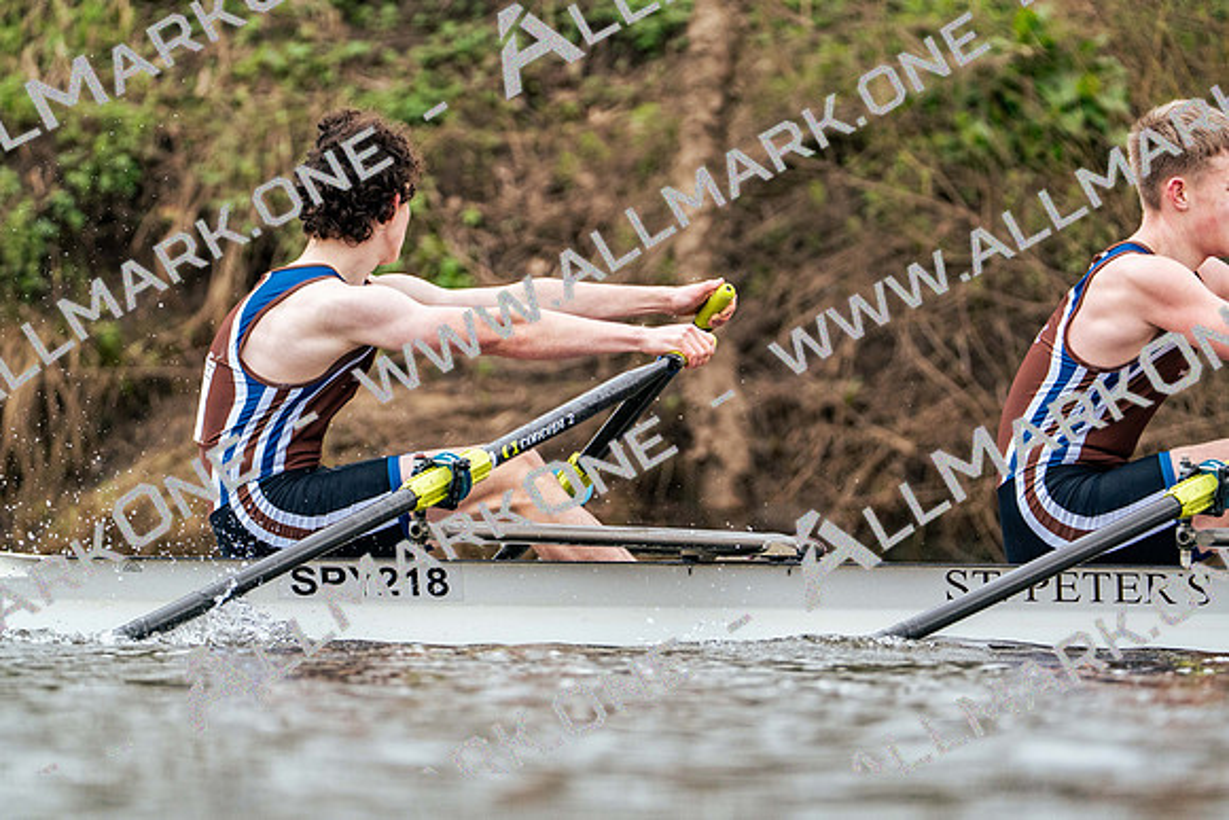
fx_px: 11848
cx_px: 614
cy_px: 410
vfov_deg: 4.0
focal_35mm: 347
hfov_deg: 5.9
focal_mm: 347
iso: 2500
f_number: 6.3
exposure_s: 1/2000
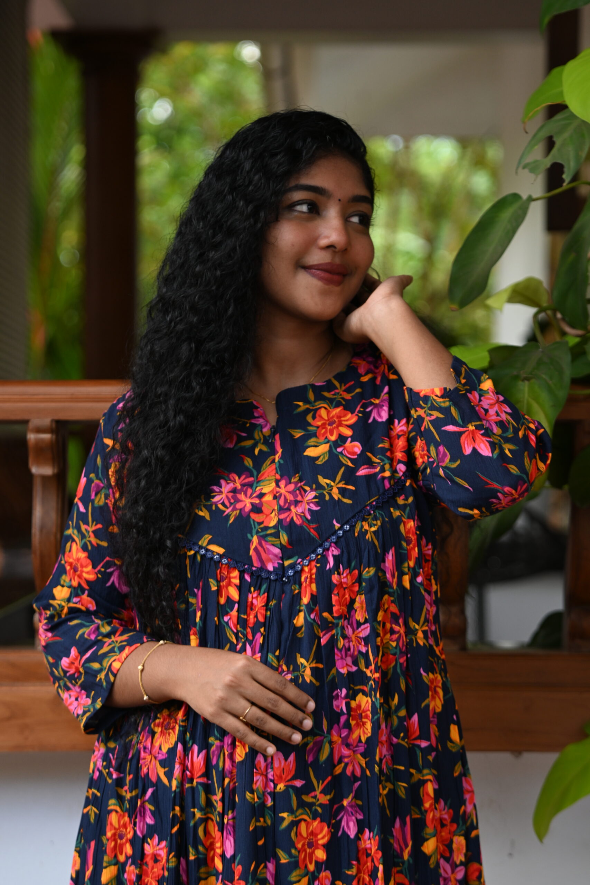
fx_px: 2433
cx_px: 295
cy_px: 442
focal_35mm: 99
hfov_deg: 13.8
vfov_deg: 20.6
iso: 250
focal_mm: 66
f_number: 2.8
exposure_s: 1/100
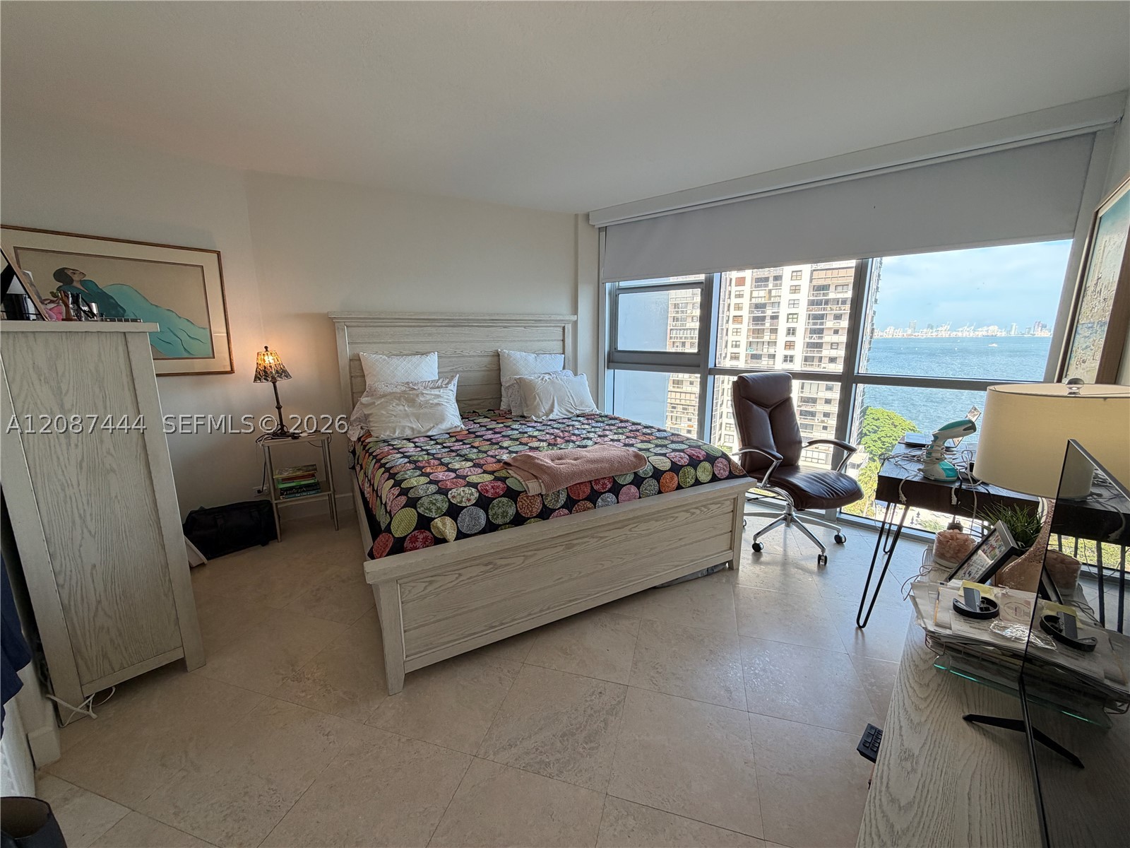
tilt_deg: -10.9
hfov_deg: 102.1
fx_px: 457
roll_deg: +0.6
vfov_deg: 85.7
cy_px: 424
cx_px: 565
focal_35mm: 14
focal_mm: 2.22
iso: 64
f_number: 2.2
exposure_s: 1/120
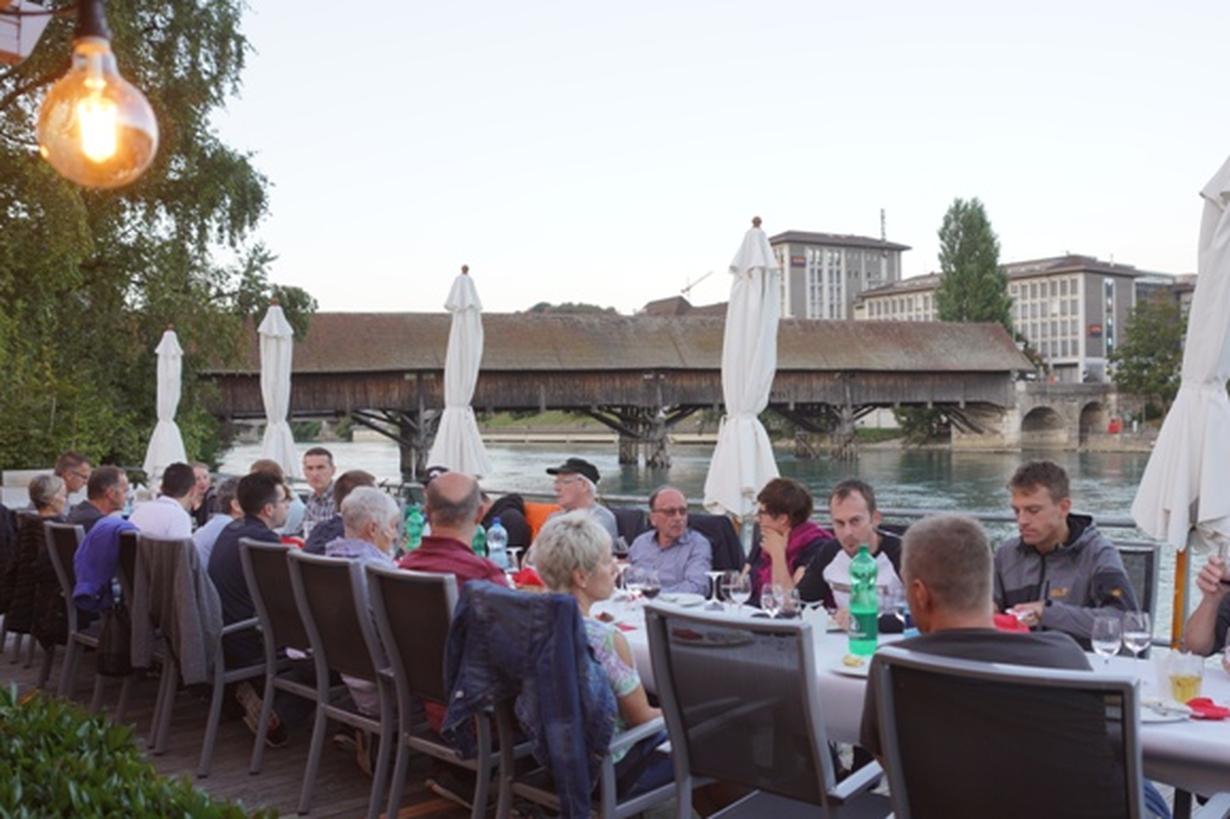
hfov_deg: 57.2
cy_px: 477
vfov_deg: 39.8
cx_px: 646
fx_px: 1127
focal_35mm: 33
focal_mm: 24
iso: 100
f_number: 2.8
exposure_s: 1/60
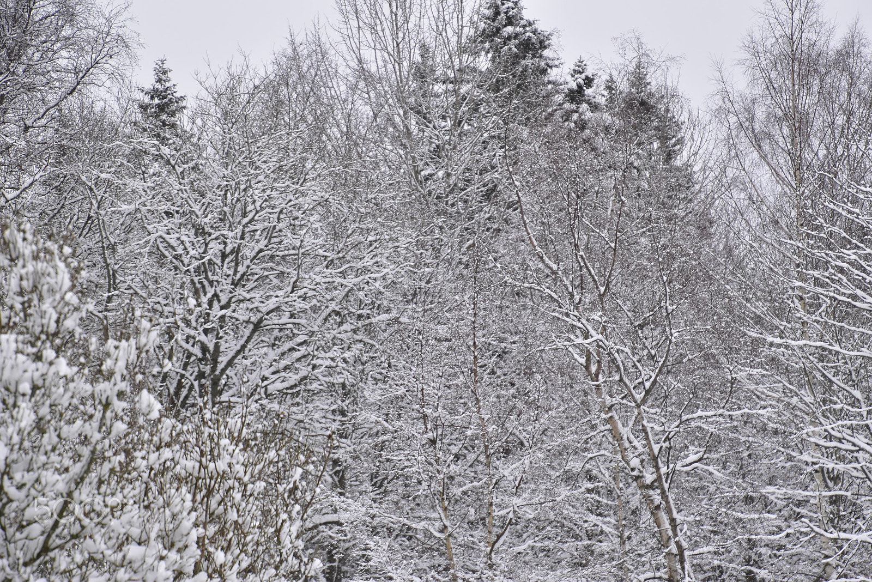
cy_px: 291
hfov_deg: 15.9
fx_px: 3126
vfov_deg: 10.6
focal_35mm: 129
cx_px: 436
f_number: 6.3
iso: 1250
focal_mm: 86
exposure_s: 1/320
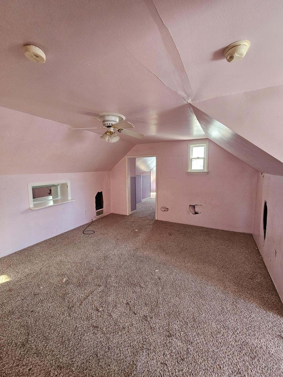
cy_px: 188
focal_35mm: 13
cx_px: 142
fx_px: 142
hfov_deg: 89.9
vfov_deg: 106.2
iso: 400
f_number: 2.2
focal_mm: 2.2
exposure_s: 1/77.4
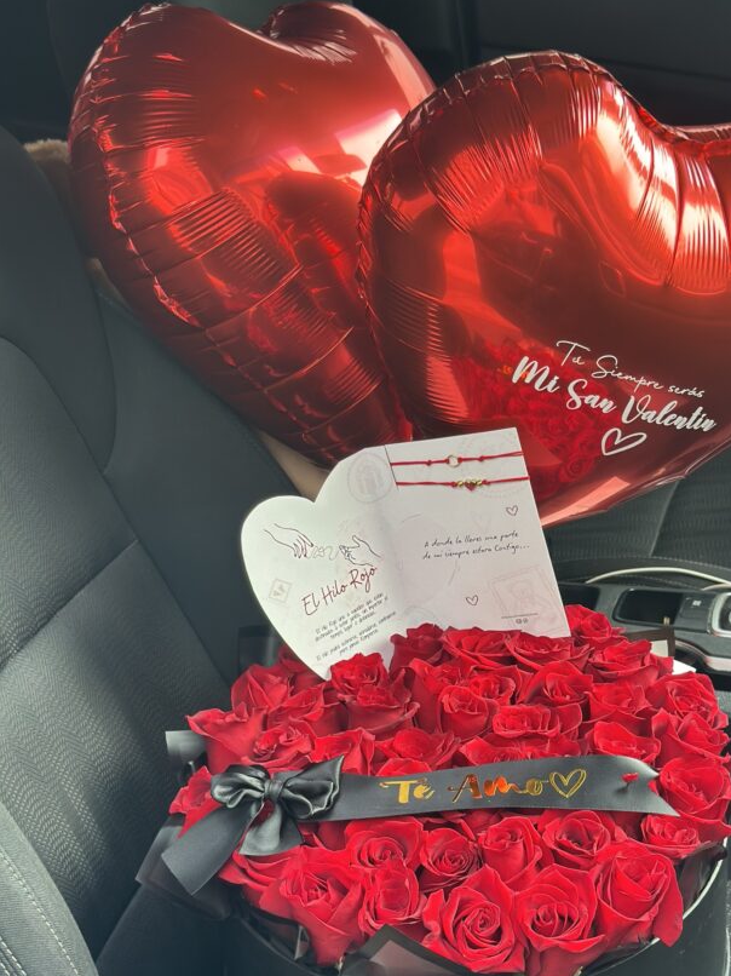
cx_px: 443
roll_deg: -4.7
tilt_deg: -27.3
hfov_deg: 24.0
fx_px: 1718
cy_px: 598
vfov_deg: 31.6
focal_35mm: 61
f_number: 1.78
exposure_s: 1/184
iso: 80
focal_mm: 6.86
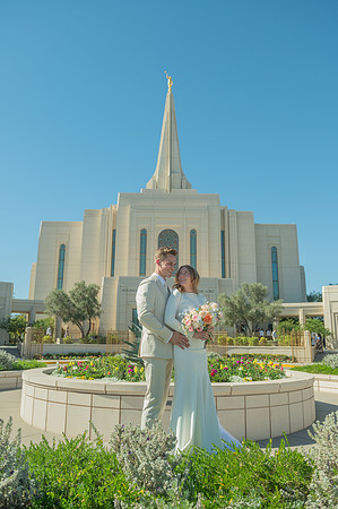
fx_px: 395
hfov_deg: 46.3
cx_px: 169
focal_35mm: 28
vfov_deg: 65.5
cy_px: 254
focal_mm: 28
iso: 200
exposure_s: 1/1000
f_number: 5
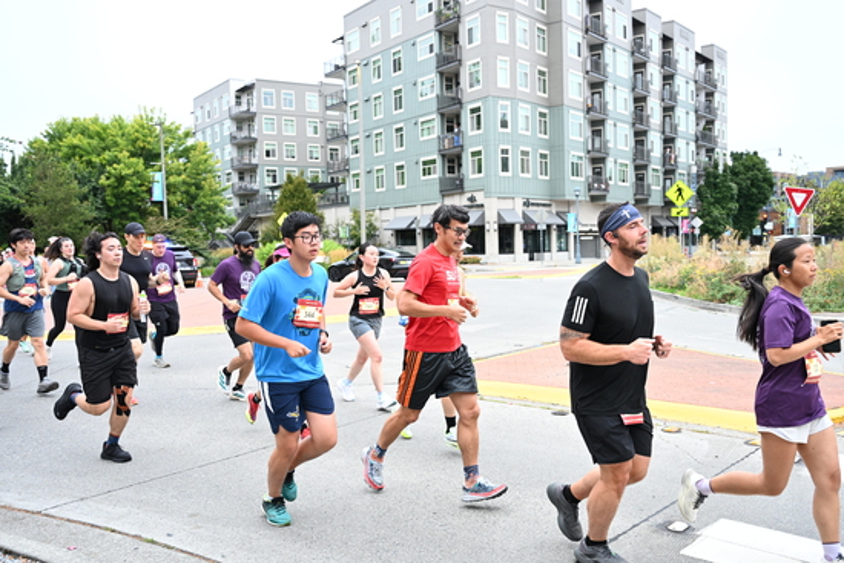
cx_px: 422
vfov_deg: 40.0
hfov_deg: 57.2
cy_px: 282
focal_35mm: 33
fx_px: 774
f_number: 4
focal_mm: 33
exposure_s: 1/640
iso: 2000
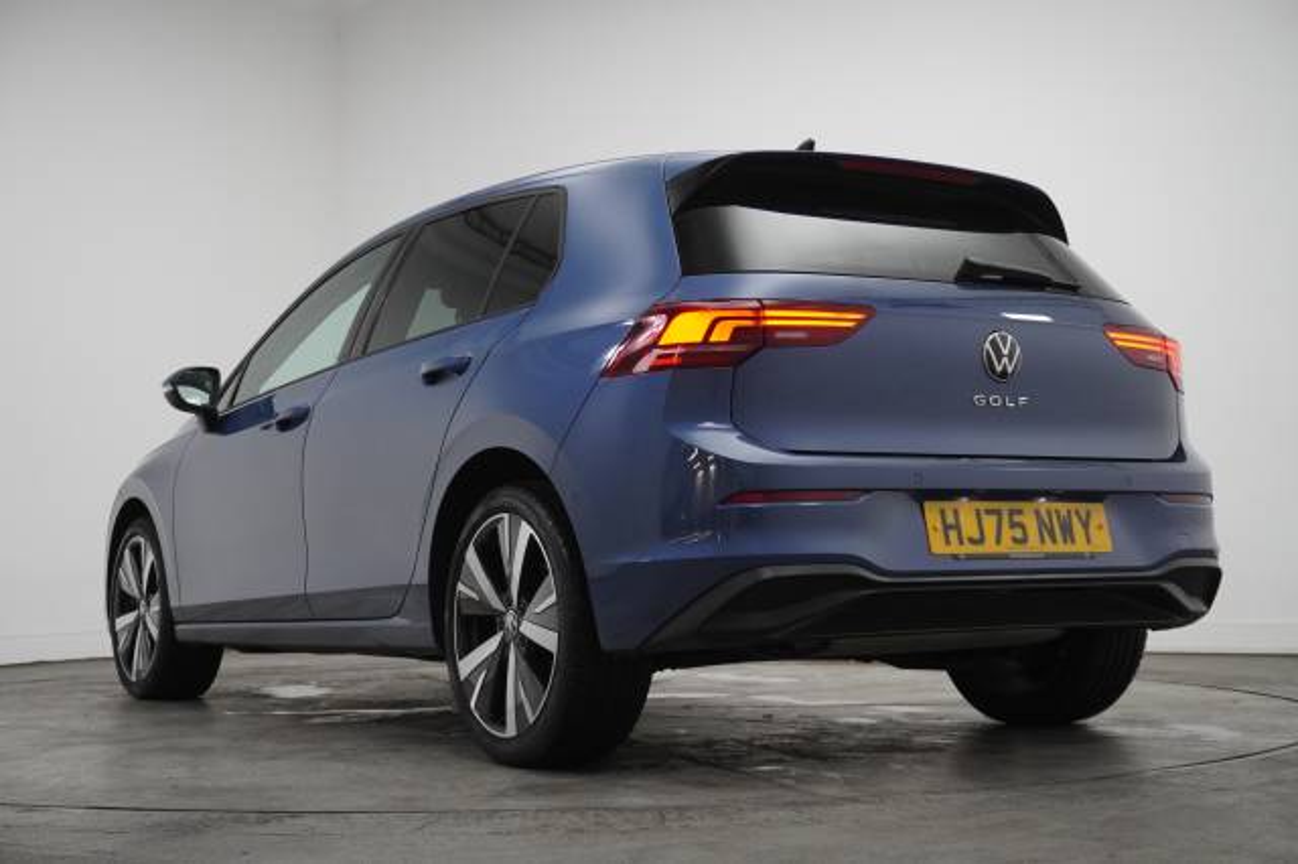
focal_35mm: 51
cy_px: 432
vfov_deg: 26.5
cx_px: 649
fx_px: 1838
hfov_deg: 38.9
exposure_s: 1/160
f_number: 5
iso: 2000
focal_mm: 34
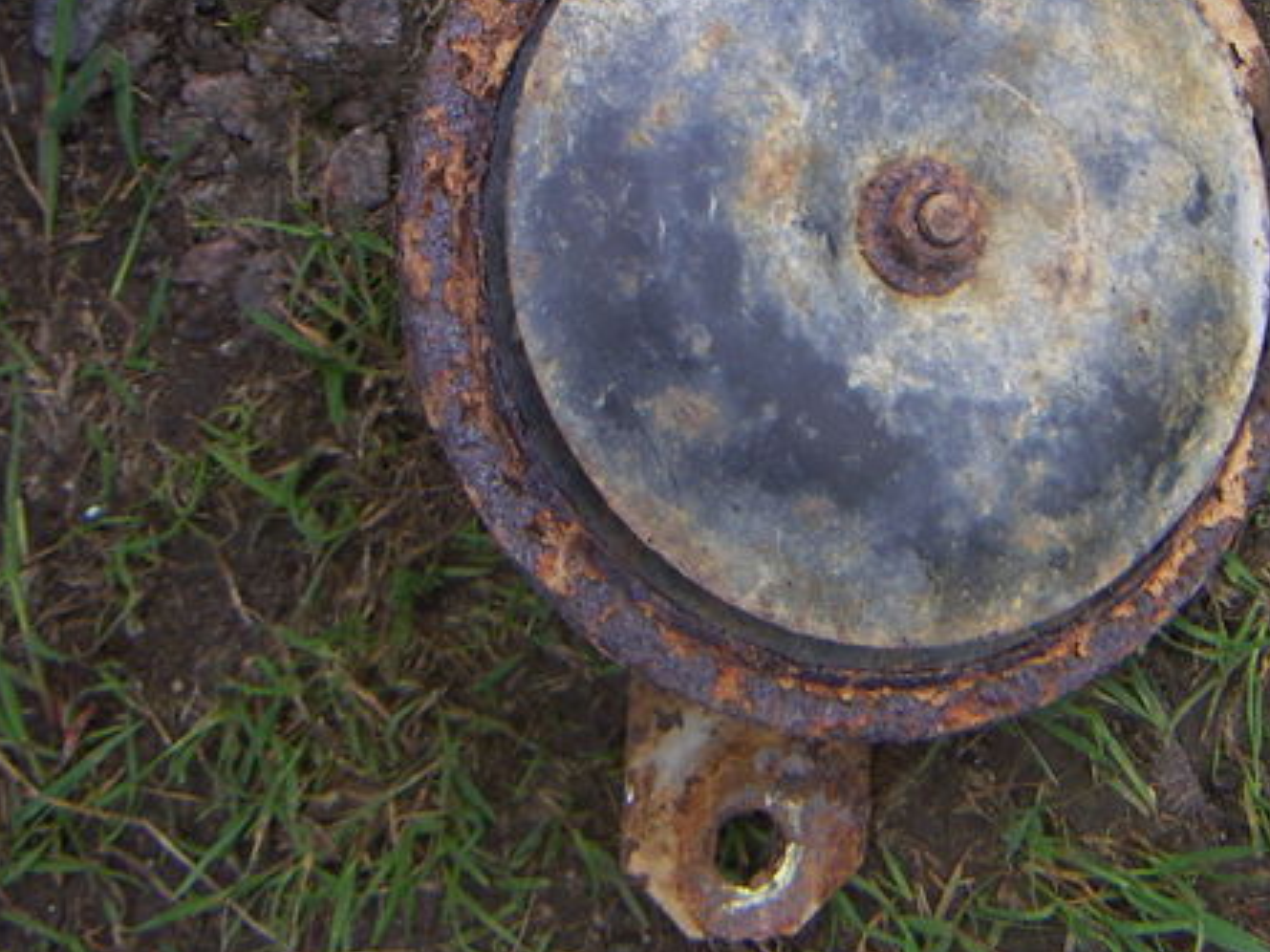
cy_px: 347
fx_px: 1907
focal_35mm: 52
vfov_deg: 27.9
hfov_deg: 36.6
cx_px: 791
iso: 50
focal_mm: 4.7
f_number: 2.8
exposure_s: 1/200
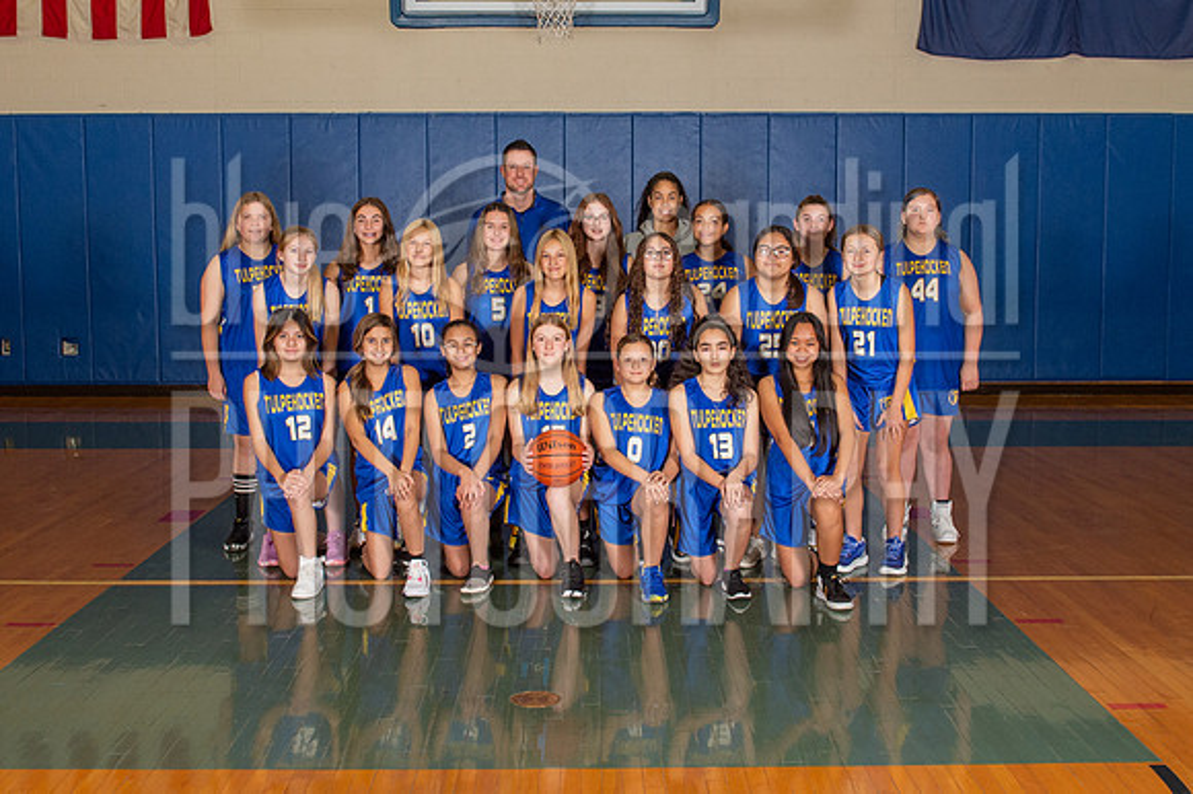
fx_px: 1413
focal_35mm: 43
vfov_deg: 31.4
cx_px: 603
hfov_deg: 45.8
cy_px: 368
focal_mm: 27
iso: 1000
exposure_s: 1/250
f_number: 5.6
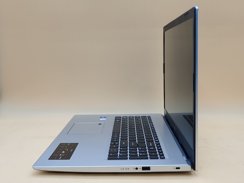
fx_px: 289
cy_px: 92
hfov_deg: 45.8
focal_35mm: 41
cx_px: 122
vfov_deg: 35.1
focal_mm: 4.36
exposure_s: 1/111
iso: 50
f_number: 1.8
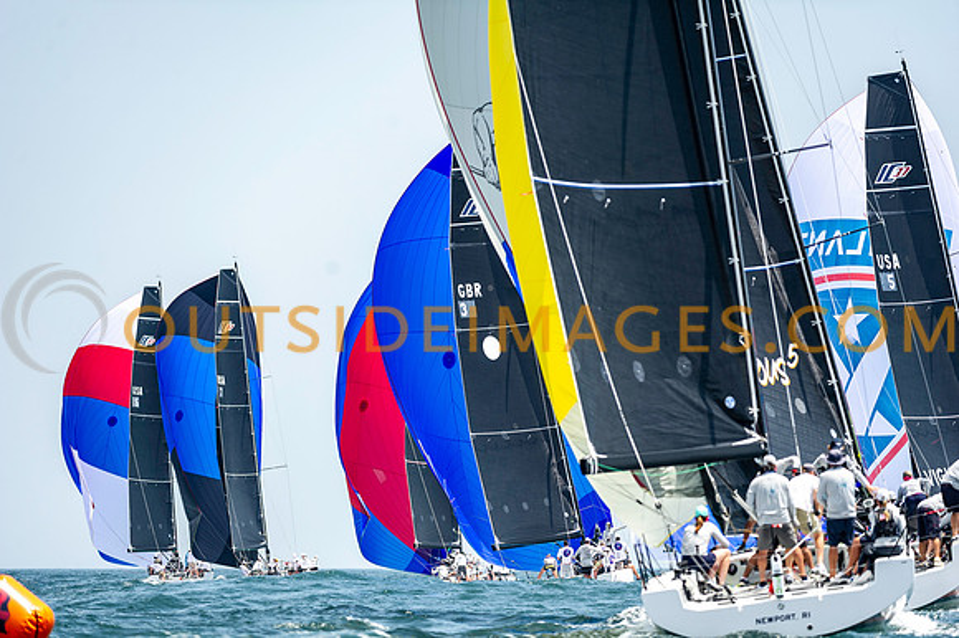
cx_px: 480
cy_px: 319
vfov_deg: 5.1
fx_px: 7188
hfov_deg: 7.6
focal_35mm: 270
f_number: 5
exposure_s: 1/1600
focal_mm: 270
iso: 400
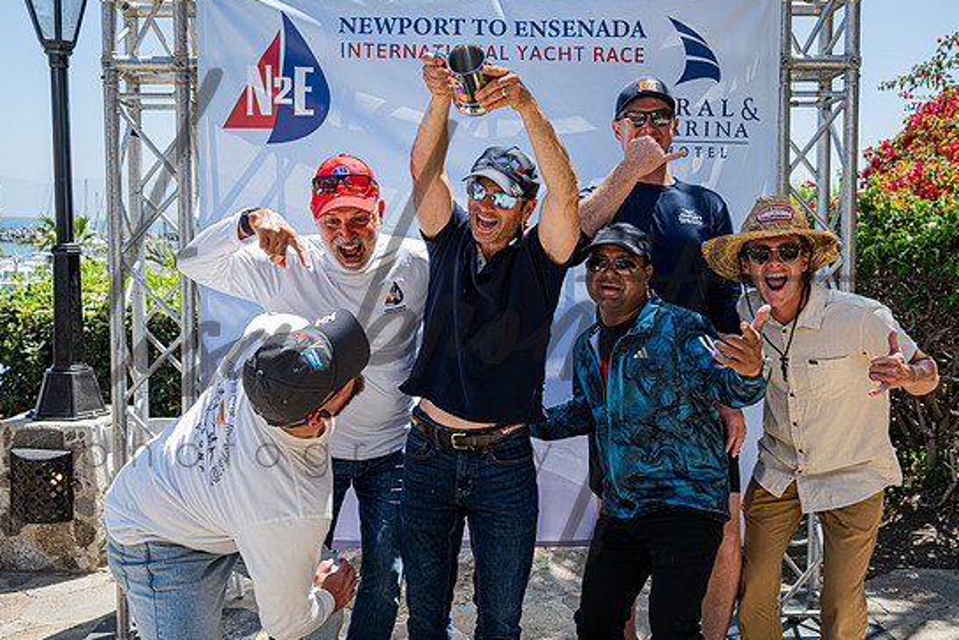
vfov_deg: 36.0
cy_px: 320
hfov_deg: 51.9
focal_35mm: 37
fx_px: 986
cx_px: 474
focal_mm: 34
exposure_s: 1/250
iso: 160
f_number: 5.6
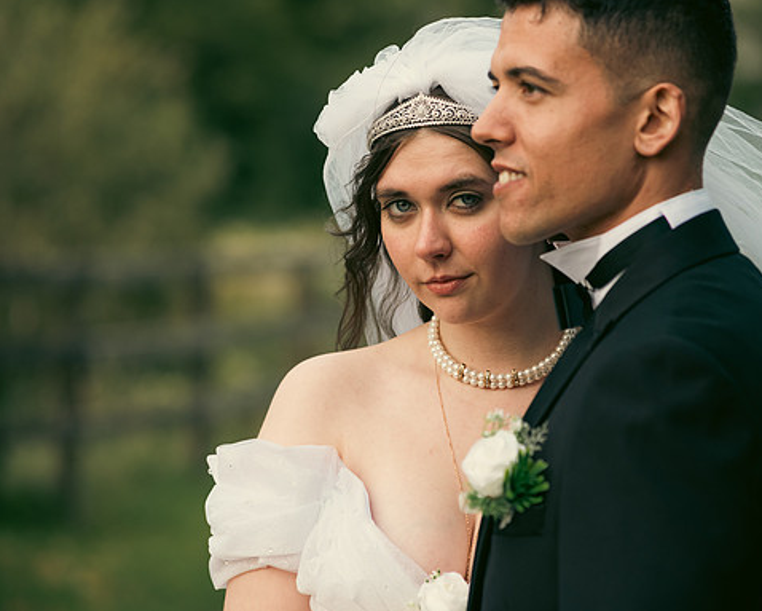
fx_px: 3723
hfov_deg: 11.7
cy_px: 306
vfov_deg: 9.4
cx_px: 443
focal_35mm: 165
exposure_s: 1/200
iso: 320
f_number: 3.5
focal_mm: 145
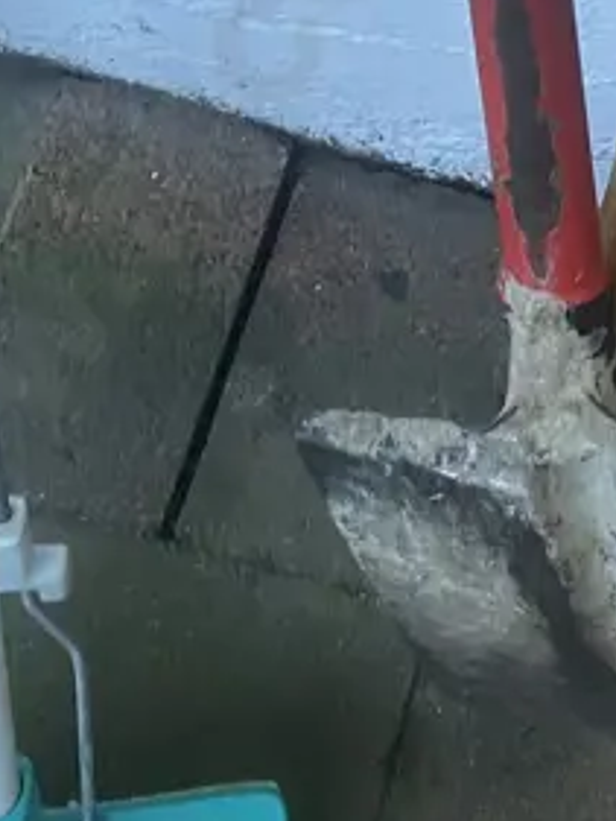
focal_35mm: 102
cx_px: 686
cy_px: -517
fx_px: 2418
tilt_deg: -45.5
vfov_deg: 16.9
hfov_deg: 14.2
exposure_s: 1/50
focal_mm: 3.99
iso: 64
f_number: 1.8
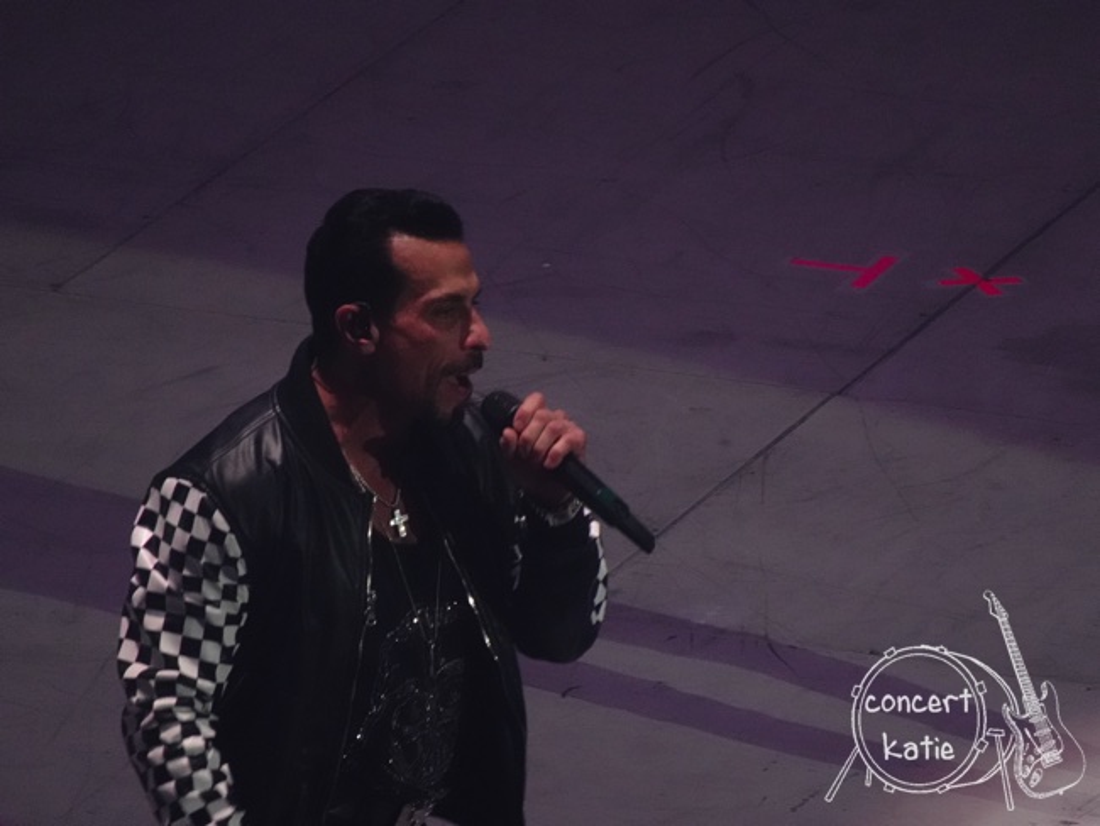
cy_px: 413
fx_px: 20313
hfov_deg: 3.1
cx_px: 550
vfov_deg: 2.3
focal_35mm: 639
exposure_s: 1/125
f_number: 6.3
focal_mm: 104.71
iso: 800
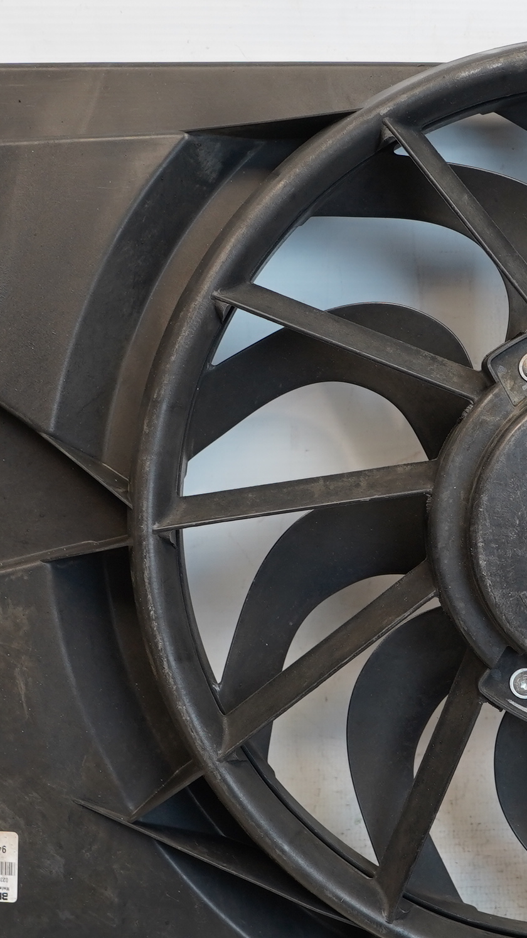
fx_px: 1466
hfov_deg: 20.1
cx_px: 426
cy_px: 545
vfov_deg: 35.4
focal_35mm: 59
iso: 320
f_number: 4
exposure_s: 1/60
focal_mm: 19
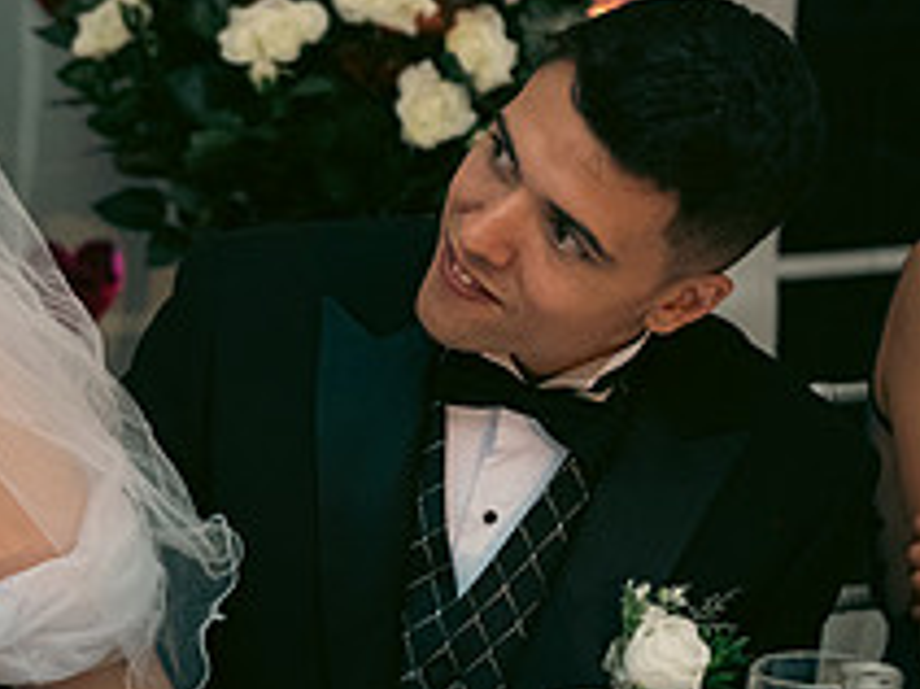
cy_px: 303
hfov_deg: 10.6
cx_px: -9
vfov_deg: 8.0
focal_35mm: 185
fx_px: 4914
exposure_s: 1/160
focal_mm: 70
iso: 800
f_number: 3.5
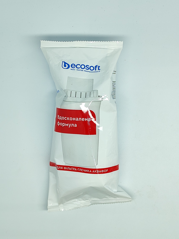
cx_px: 90
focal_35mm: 24
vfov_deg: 71.6
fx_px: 165
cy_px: 120
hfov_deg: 56.8
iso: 160
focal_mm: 5.89
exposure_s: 1/200
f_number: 1.89
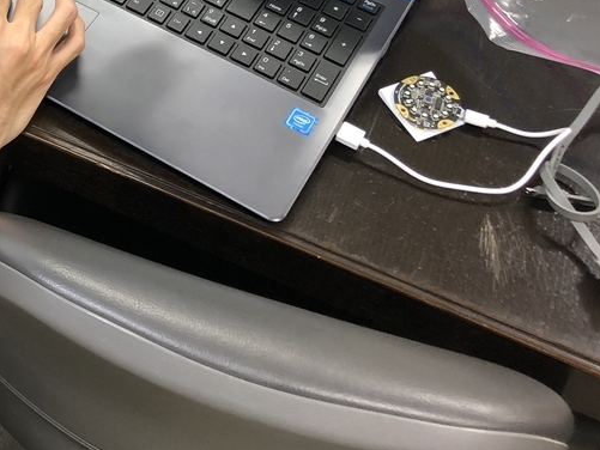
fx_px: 1162
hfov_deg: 26.3
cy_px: -43
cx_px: -87
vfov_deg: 20.9
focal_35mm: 67
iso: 40
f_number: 1.8
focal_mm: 3.99
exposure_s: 1/24
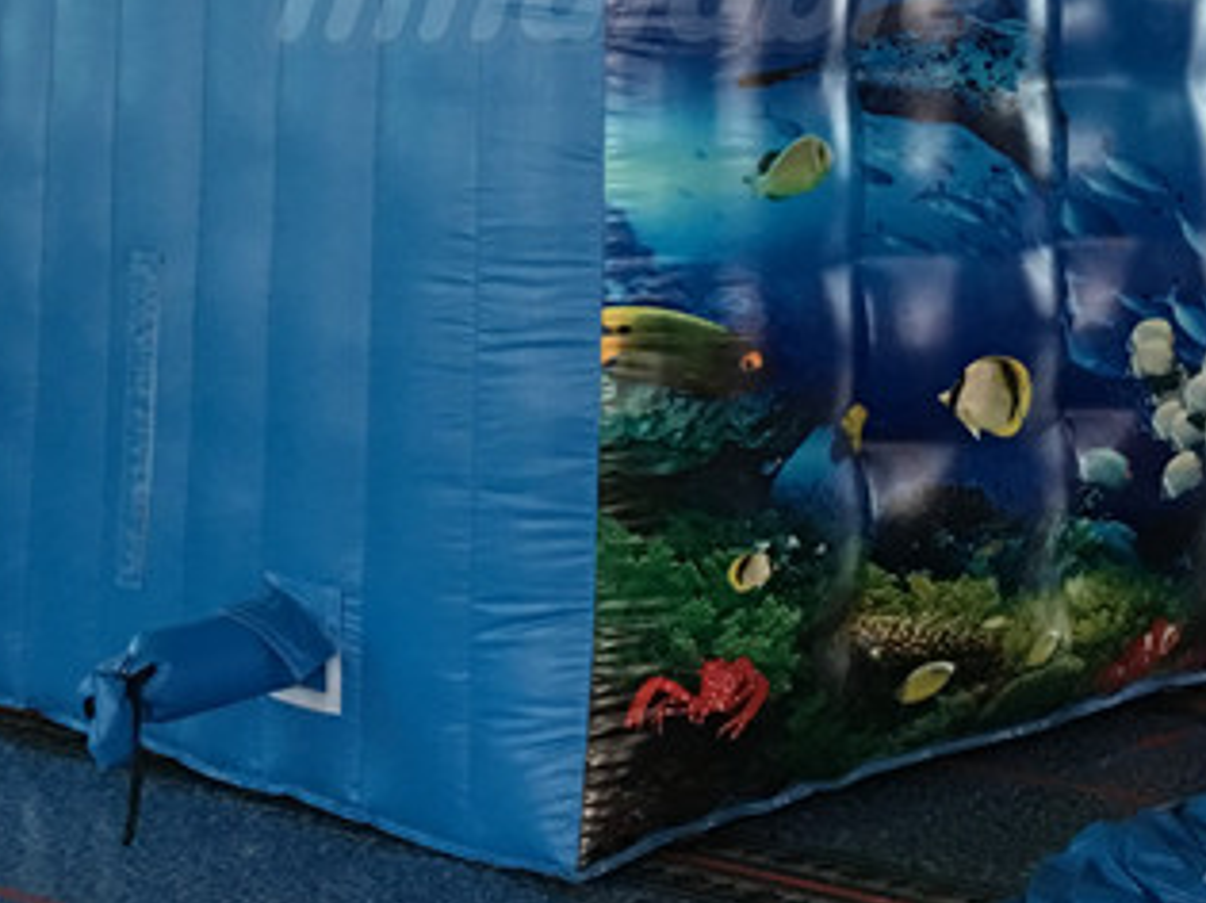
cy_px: -130
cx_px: 643
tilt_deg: +6.8
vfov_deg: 20.2
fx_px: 2403
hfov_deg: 28.2
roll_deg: +0.3
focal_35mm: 69
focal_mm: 4.15
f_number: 2.2
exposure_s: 1/8
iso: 160
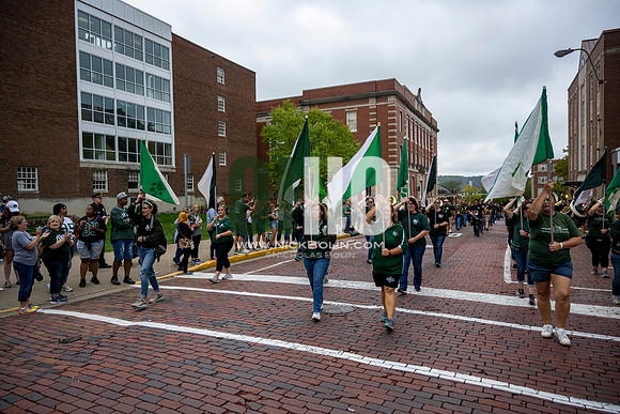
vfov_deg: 53.2
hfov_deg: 73.7
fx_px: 413
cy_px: 207
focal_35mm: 24
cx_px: 310
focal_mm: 24
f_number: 4
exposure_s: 1/1600
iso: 640
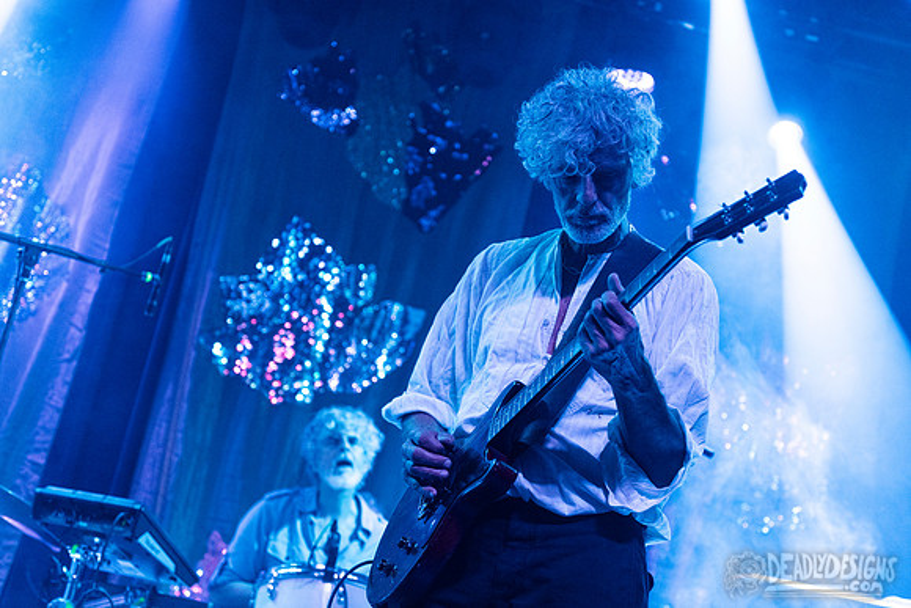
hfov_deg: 37.9
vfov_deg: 25.8
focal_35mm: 52
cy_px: 304
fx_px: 1328
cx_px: 456
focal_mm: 50
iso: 2500
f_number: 3.2
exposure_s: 1/125
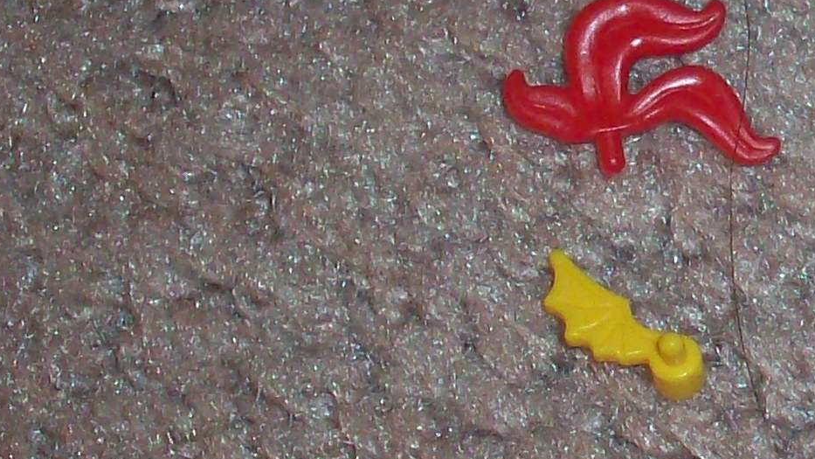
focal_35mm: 132
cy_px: 159
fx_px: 2853
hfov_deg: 15.6
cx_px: 1007
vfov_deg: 9.2
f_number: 2.8
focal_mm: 6.2
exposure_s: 1/64
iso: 200
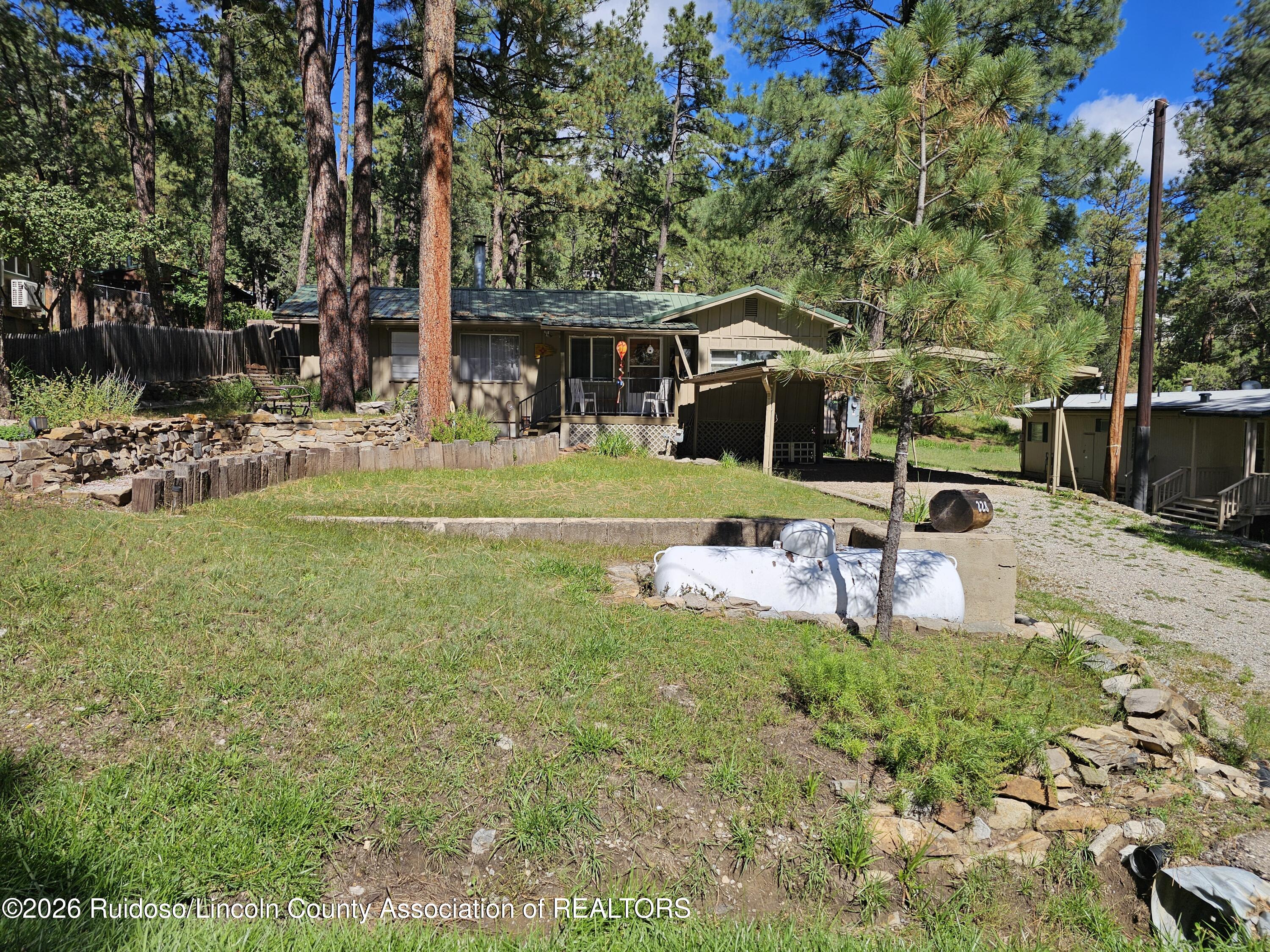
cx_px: 635
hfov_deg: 73.9
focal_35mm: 23
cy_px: 476
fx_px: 844
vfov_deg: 58.9
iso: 10
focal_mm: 6.3
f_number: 1.7
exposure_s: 1/812
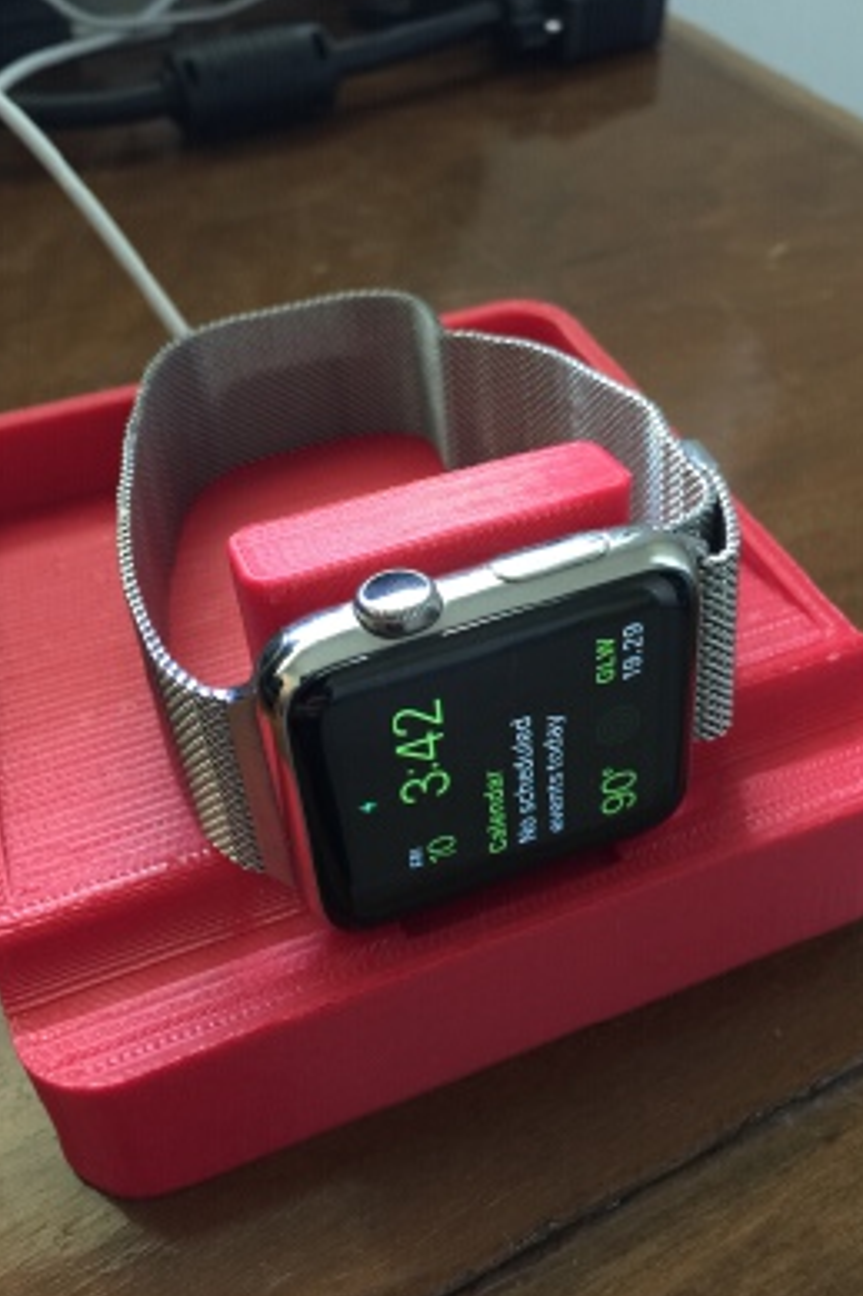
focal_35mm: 31
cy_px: 646
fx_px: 1116
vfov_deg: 60.3
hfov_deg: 42.3
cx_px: 436
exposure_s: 1/4
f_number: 2.2
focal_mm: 4.15
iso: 64
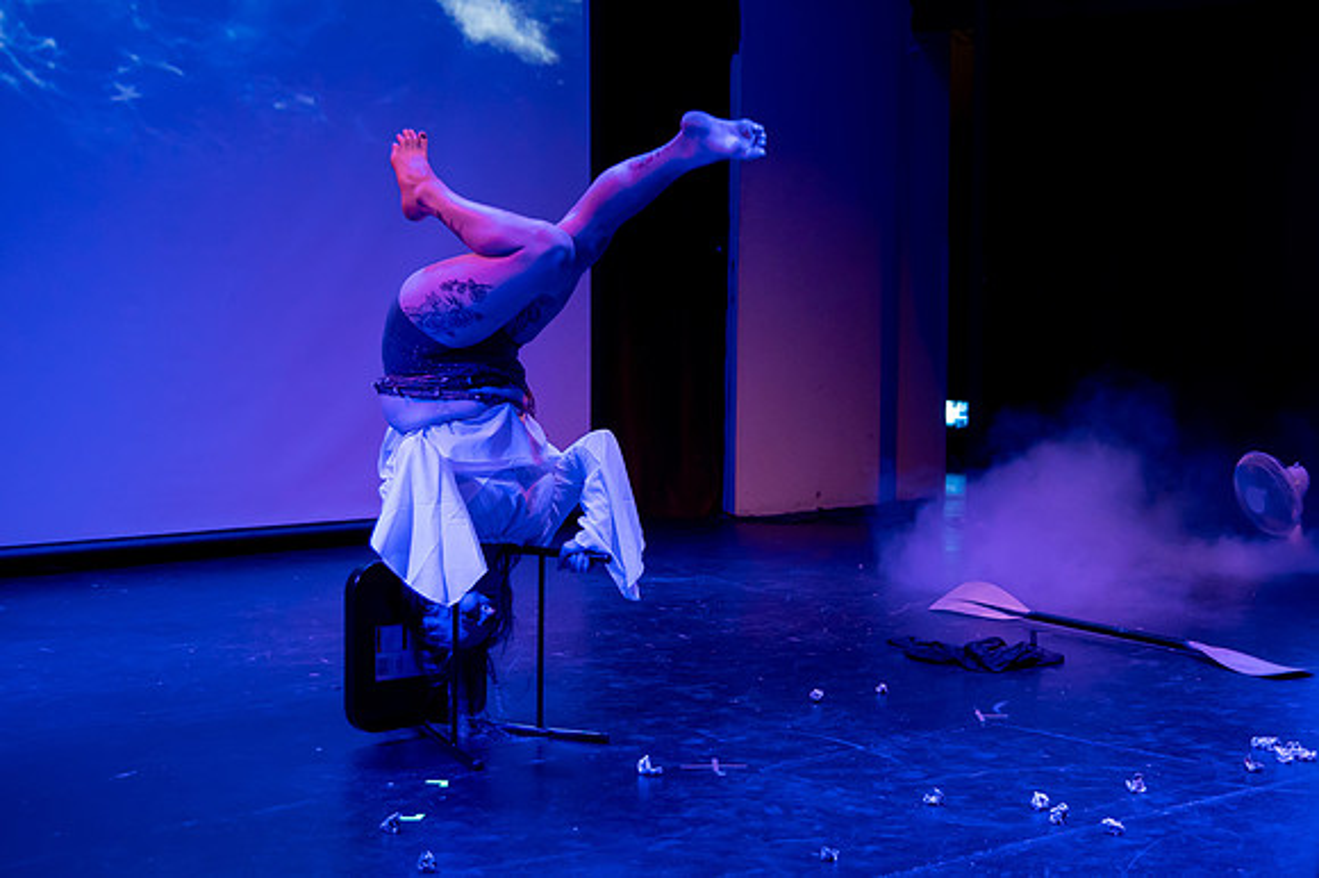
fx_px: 2454
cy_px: 431
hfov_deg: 30.0
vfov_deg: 20.3
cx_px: 788
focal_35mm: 67
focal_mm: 48
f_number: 4
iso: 3200
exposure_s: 1/160
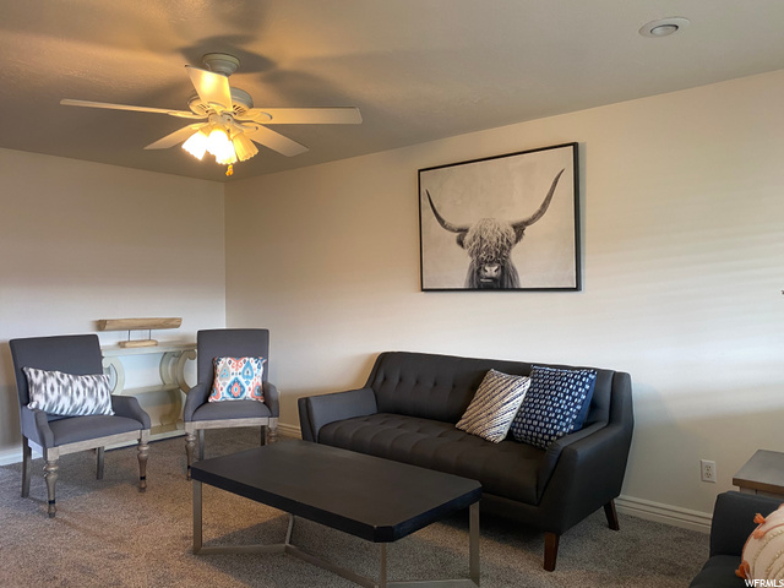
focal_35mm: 26
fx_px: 589
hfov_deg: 67.3
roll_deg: +0.2
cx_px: 392
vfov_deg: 53.1
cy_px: 294
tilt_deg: +0.4
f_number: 1.8
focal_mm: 4.25
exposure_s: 1/60
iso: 100
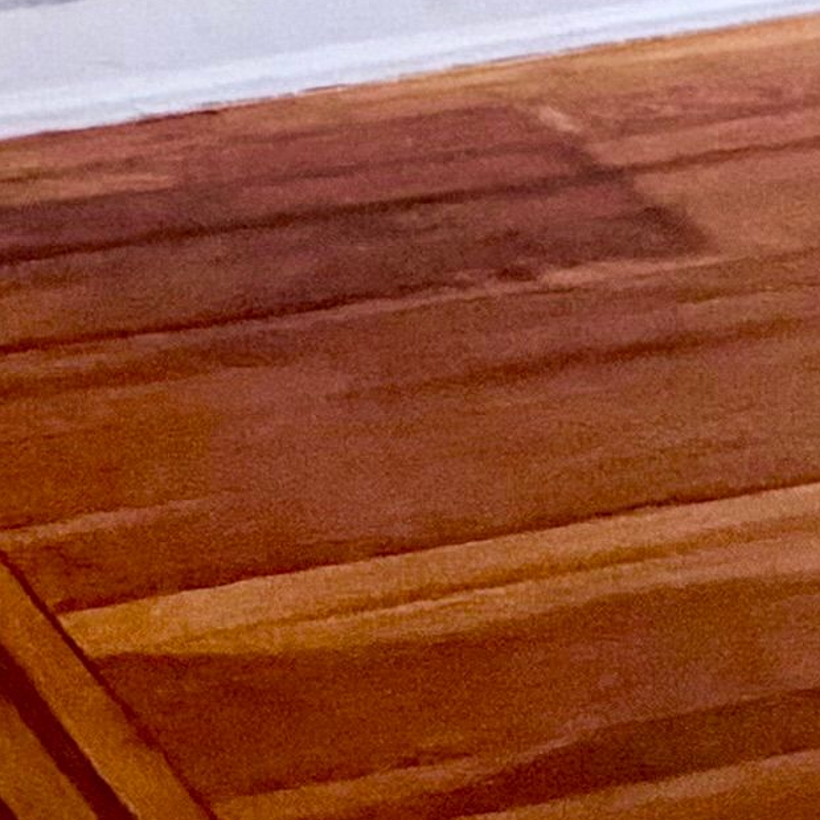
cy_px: -1196
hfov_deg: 14.1
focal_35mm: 114
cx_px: -499
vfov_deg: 12.0
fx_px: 3055
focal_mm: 2.22
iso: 1000
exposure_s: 1/60
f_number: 2.2
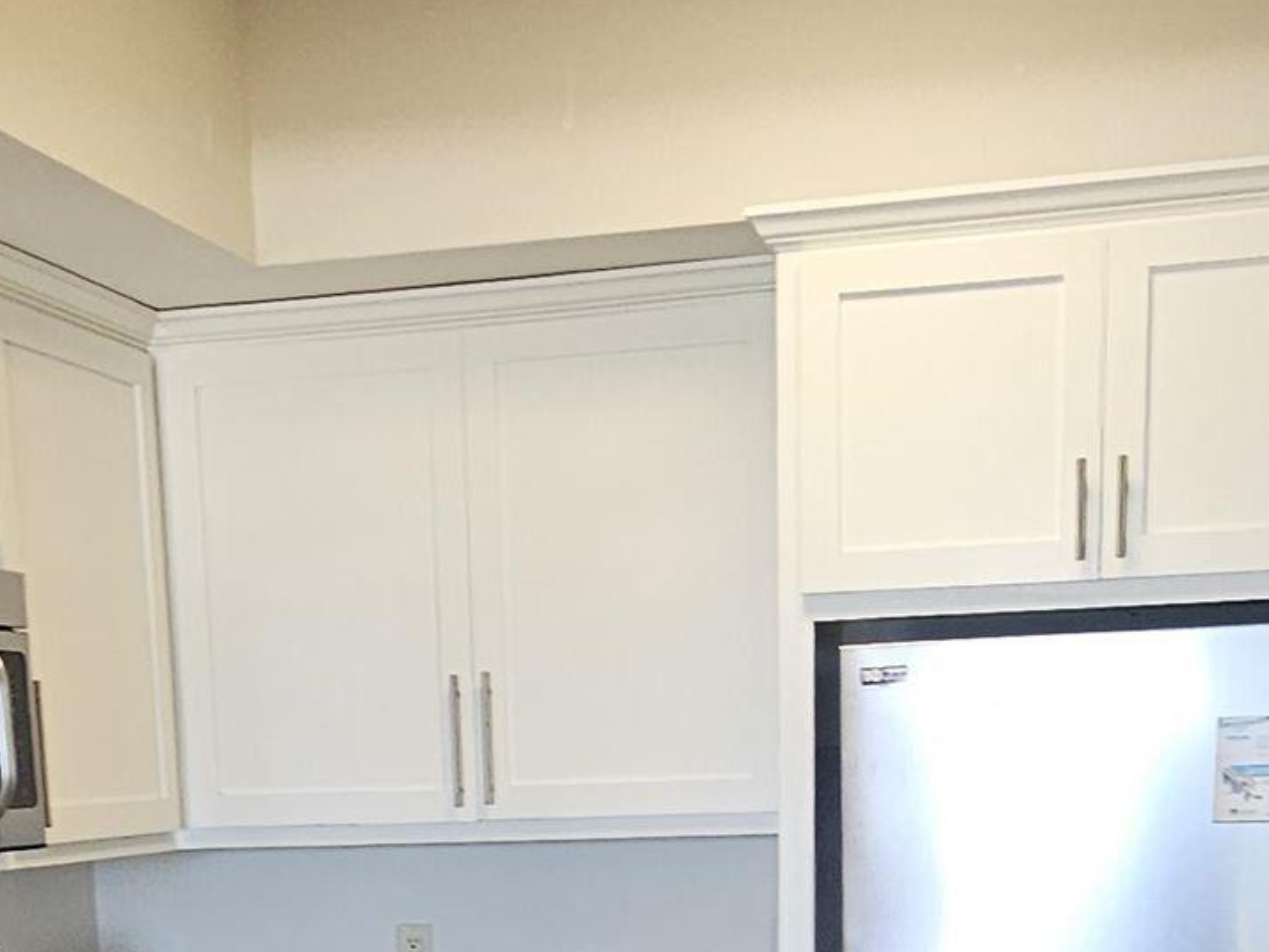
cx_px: 520
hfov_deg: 34.3
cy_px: 1185
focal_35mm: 56
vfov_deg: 23.5
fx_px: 2053
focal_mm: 2.2
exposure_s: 1/60
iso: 125
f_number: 2.2
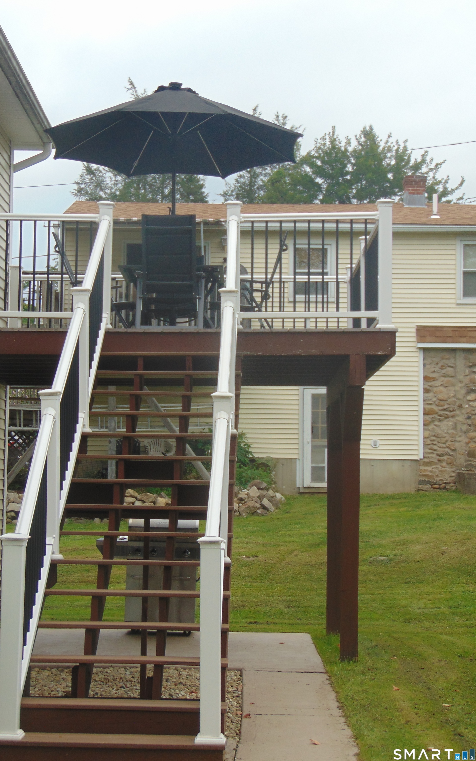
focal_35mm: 76
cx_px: 194
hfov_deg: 17.1
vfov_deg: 27.1
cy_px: 383
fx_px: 1578
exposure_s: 1/400
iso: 80
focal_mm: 12.8
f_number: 3.7
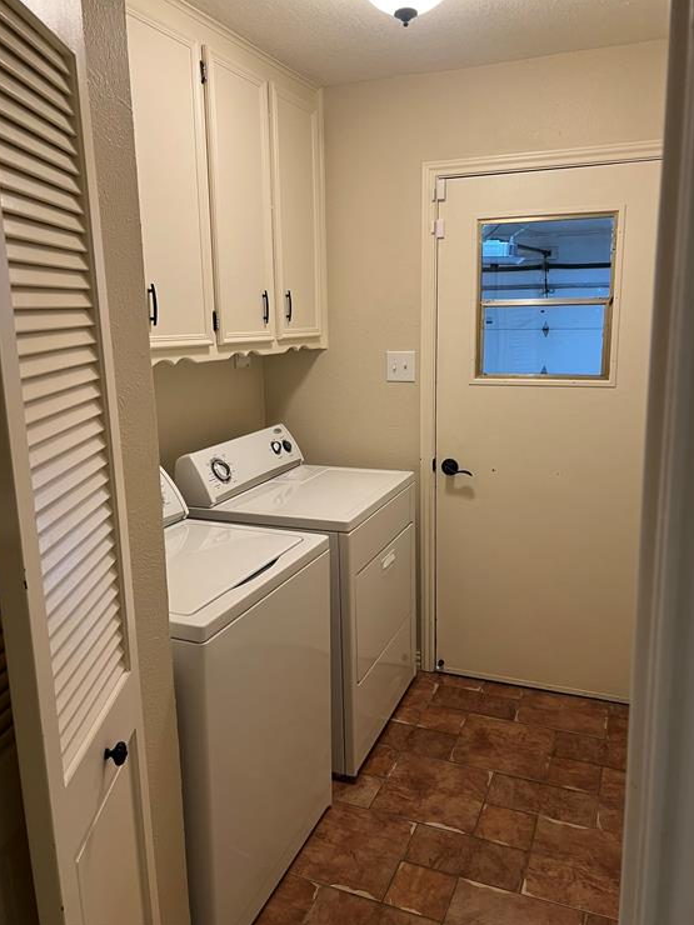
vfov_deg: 65.3
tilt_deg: -8.0
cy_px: 449
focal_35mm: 27
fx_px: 722
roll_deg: +0.1
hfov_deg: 51.4
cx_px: 349
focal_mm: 5.7
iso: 100
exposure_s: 1/60
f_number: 1.5
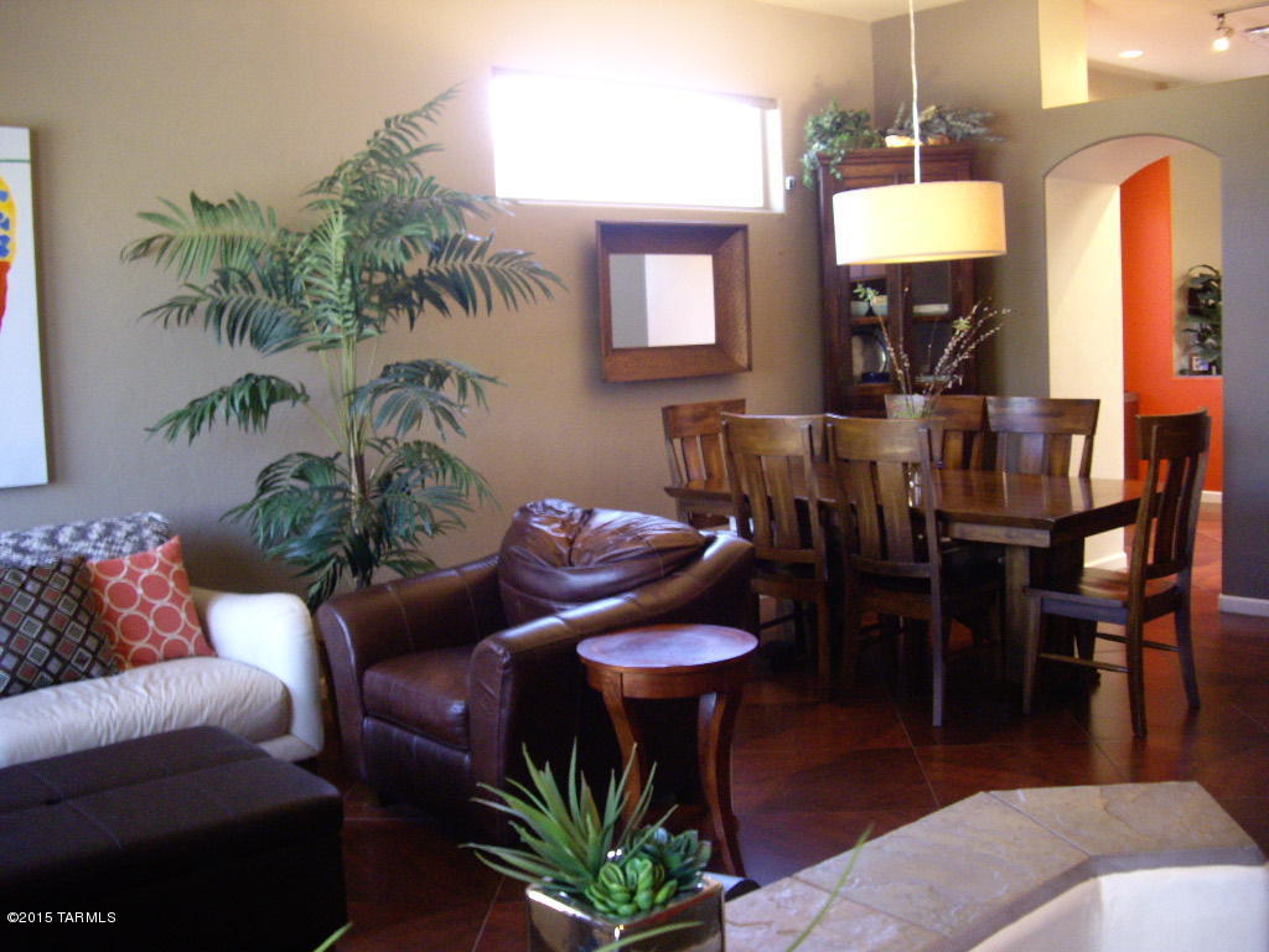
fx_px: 1393
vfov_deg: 37.7
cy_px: 476
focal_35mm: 38
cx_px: 634
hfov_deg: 49.0
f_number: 2.8
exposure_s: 1/10
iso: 400
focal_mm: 7.9
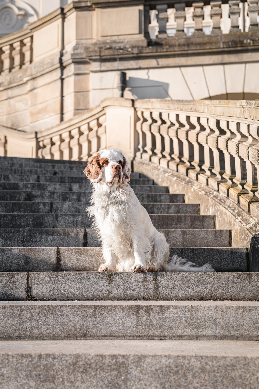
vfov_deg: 39.6
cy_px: 194
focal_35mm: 50
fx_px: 540
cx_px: 130
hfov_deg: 27.0
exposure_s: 1/500
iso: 100
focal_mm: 50
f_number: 3.2
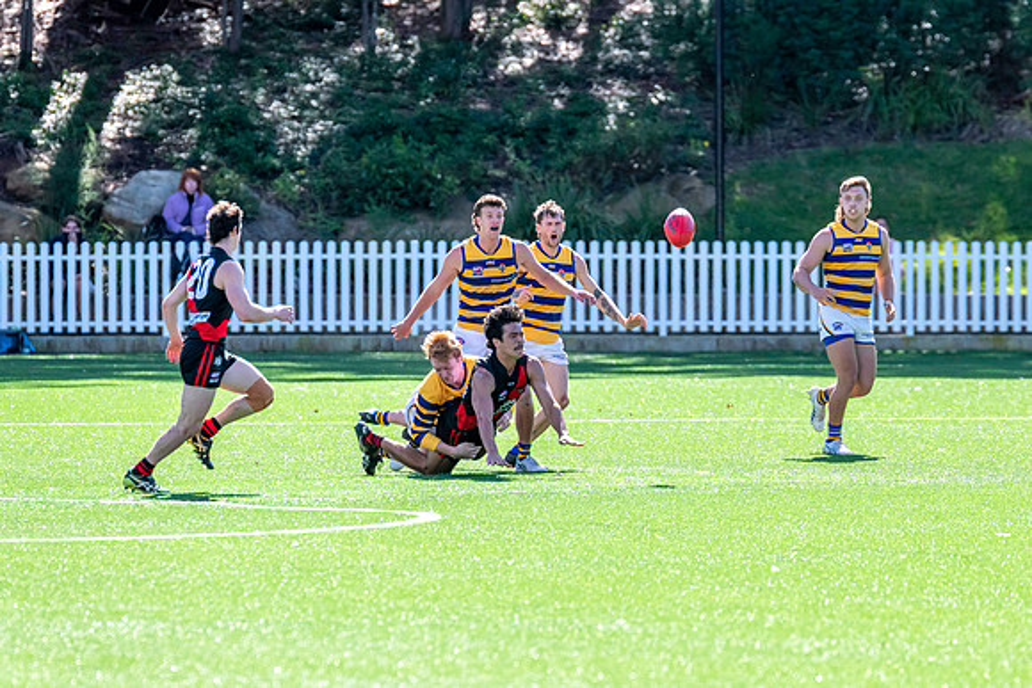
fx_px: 13712
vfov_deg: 2.9
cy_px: 384
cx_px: 581
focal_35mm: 478
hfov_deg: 4.3
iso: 800
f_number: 7.1
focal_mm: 420
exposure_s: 1/2000
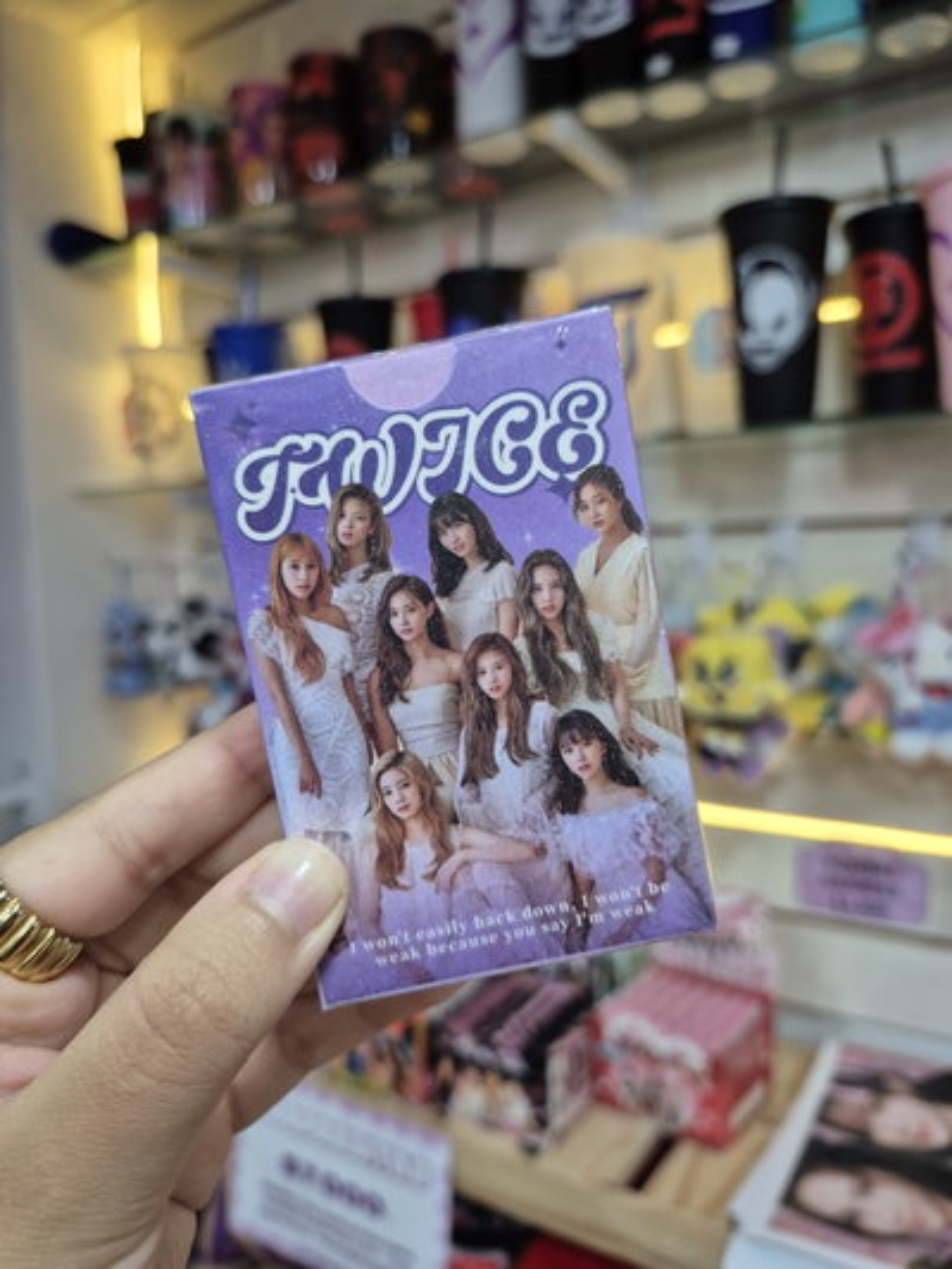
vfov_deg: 73.9
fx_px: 843
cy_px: 634
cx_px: 476
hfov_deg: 58.9
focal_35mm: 23
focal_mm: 5.4
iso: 250
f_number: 1.8
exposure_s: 1/100
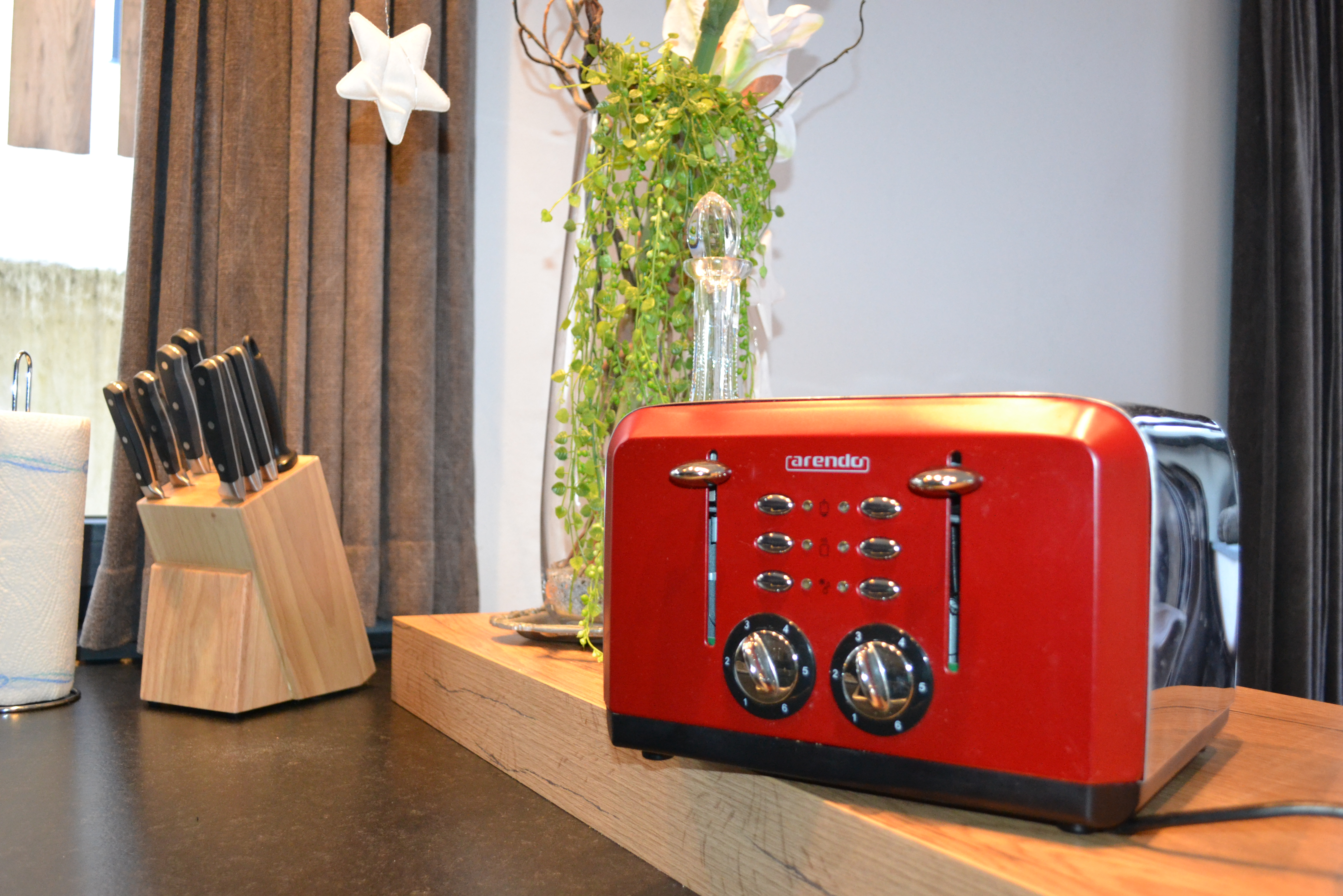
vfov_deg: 40.0
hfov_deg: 57.2
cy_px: 448
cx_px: 672
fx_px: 1231
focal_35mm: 33
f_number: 3.8
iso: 1800
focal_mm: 22
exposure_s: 1/60
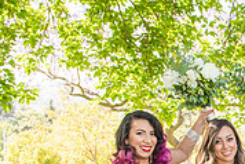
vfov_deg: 14.8
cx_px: 361
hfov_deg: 20.1
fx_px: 599
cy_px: 224
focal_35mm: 88
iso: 500
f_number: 6.3
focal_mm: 27
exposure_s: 1/200
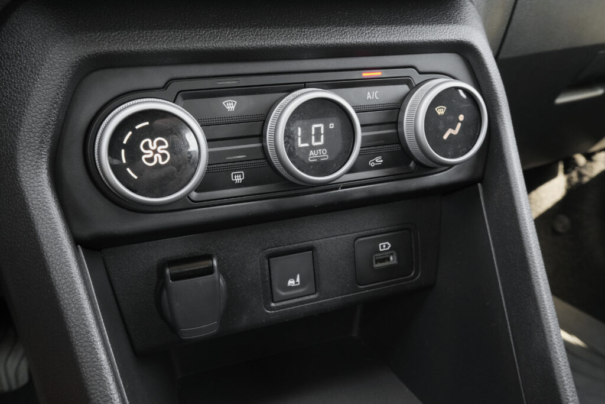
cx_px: 302
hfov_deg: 63.7
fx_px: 487
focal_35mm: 29
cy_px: 202
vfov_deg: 45.0
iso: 2000
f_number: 9
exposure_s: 1/15
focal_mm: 19.2
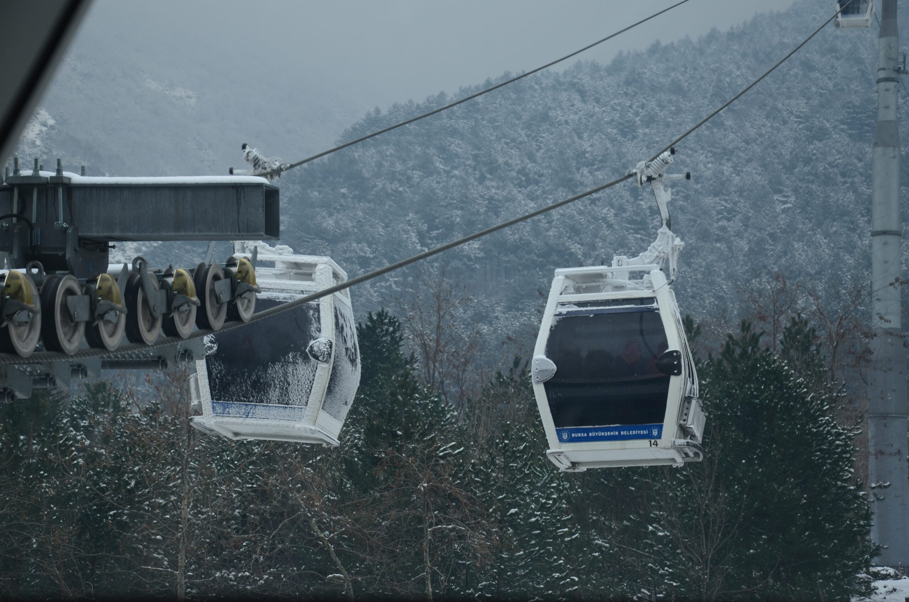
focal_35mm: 105
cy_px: 301
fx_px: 2646
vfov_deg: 13.0
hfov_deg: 19.5
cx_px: 454
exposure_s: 1/200
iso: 200
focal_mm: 70
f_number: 7.1
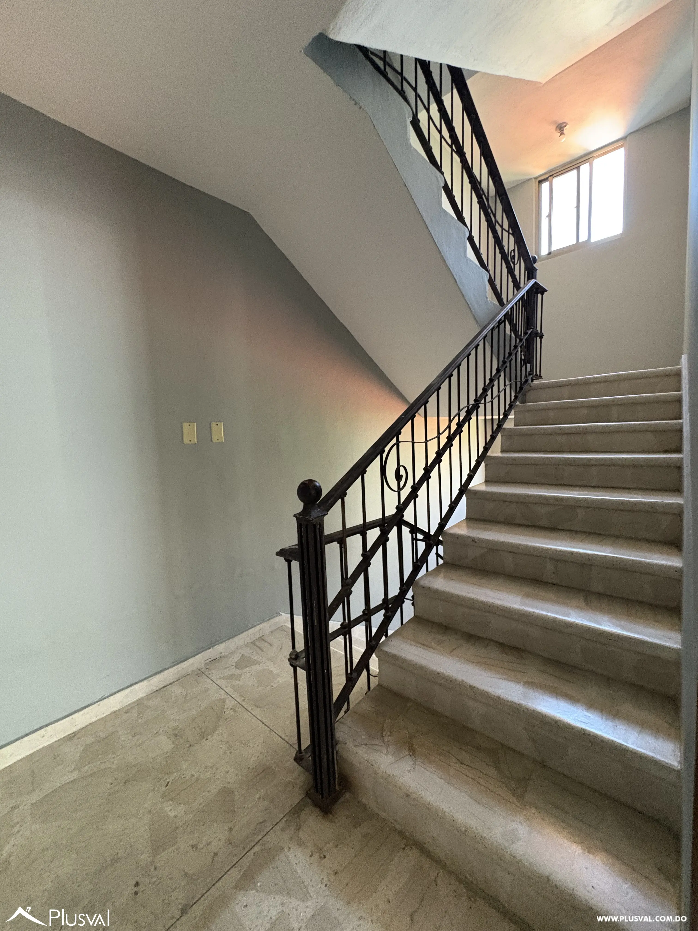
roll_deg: +2.1
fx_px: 376
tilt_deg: -4.9
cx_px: 349
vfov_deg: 102.1
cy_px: 466
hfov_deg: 85.7
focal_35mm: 14
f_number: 2.2
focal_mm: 2.22
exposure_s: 1/60
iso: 640
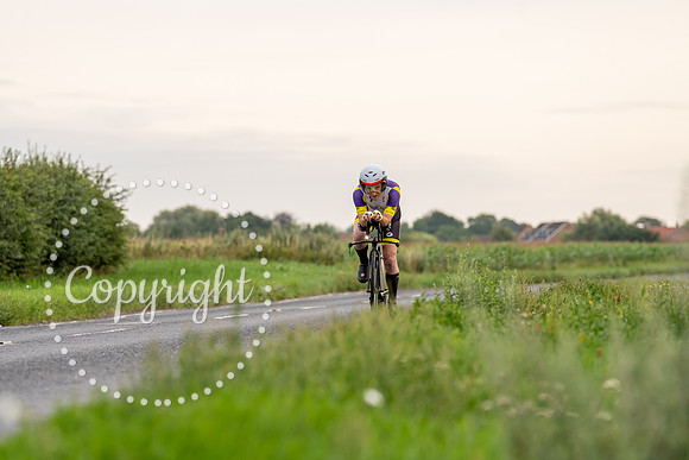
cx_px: 344
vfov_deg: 7.4
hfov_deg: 11.1
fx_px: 3541
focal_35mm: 185
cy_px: 230
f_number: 4.5
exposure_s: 1/800
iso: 250
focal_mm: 185
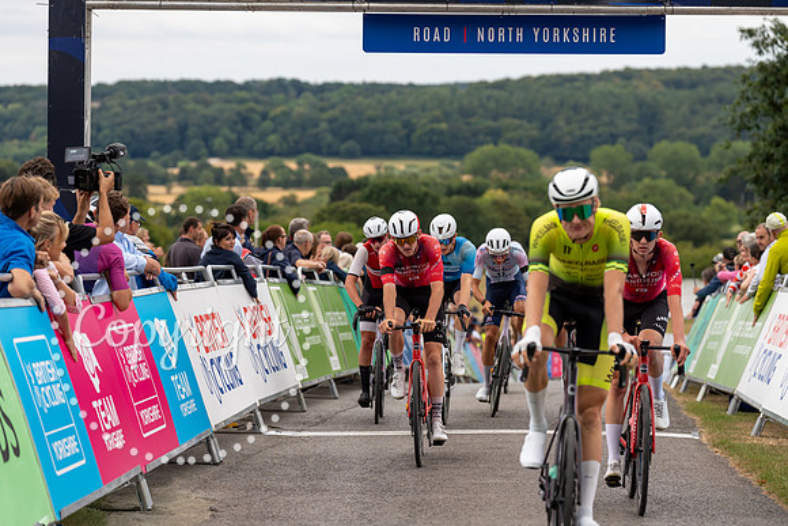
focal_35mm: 121
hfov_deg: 16.9
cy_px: 263
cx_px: 394
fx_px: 2649
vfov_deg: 11.3
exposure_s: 1/1000
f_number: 3.5
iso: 500
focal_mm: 121
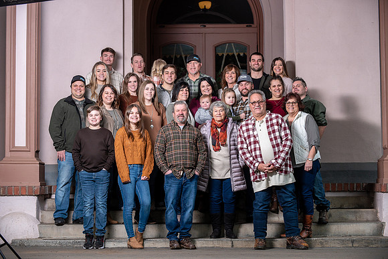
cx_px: 194
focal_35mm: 95
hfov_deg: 21.5
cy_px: 130
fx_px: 1024
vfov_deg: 14.4
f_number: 4
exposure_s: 1/125
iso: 200
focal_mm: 95
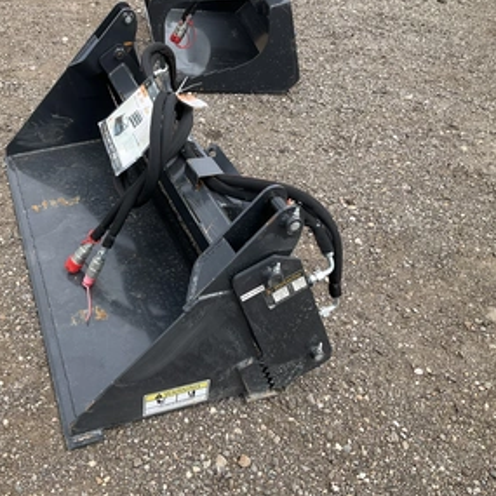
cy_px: 237
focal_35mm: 36
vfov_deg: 46.0
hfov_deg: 45.3
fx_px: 584
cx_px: 162
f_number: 1.8
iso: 25
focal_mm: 3
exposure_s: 1/792
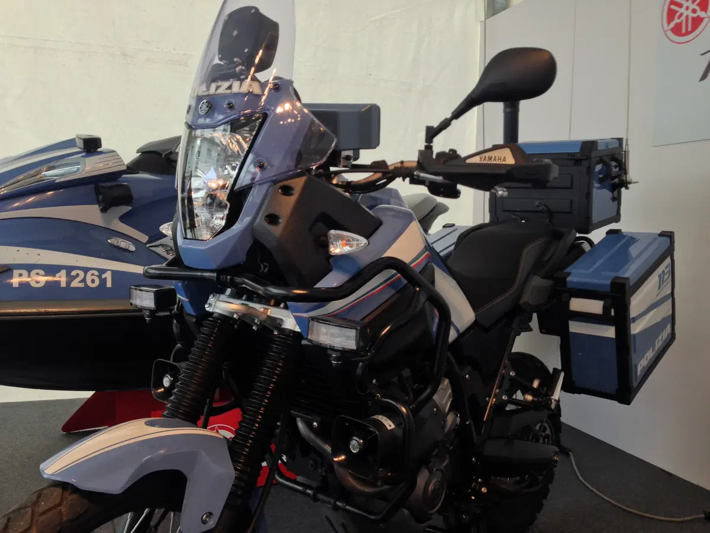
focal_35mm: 33
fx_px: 677
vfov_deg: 42.9
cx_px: 355
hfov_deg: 55.4
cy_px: 266
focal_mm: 4.12
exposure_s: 1/30
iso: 50
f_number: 2.4
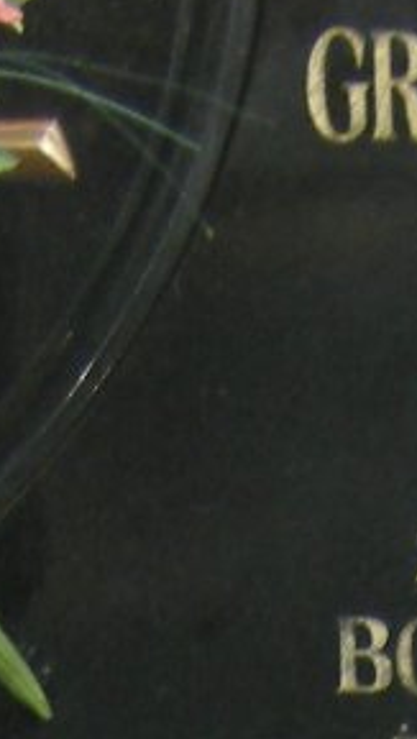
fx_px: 4022
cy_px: 1757
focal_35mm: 205
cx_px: 458
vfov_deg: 9.4
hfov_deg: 5.9
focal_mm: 4.7
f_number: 2.8
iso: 64
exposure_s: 1/81.2
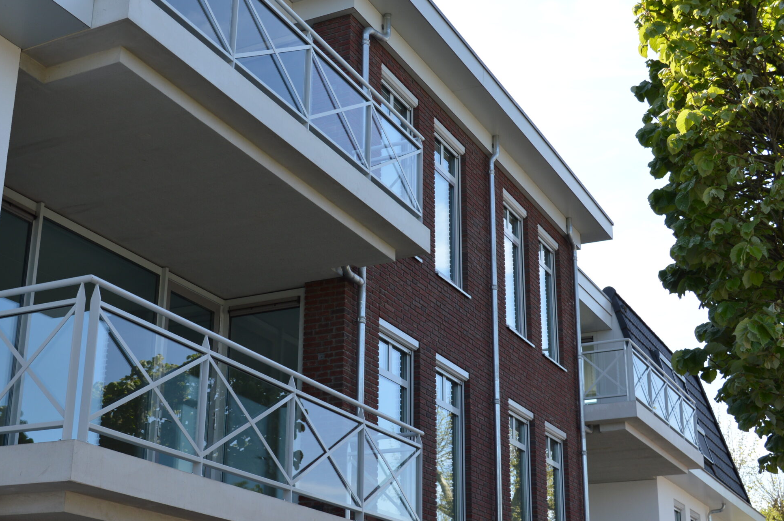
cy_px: 297
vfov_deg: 25.2
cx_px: 346
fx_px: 1168
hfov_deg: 37.1
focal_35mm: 54
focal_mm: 27
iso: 100
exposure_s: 1/200
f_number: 7.1
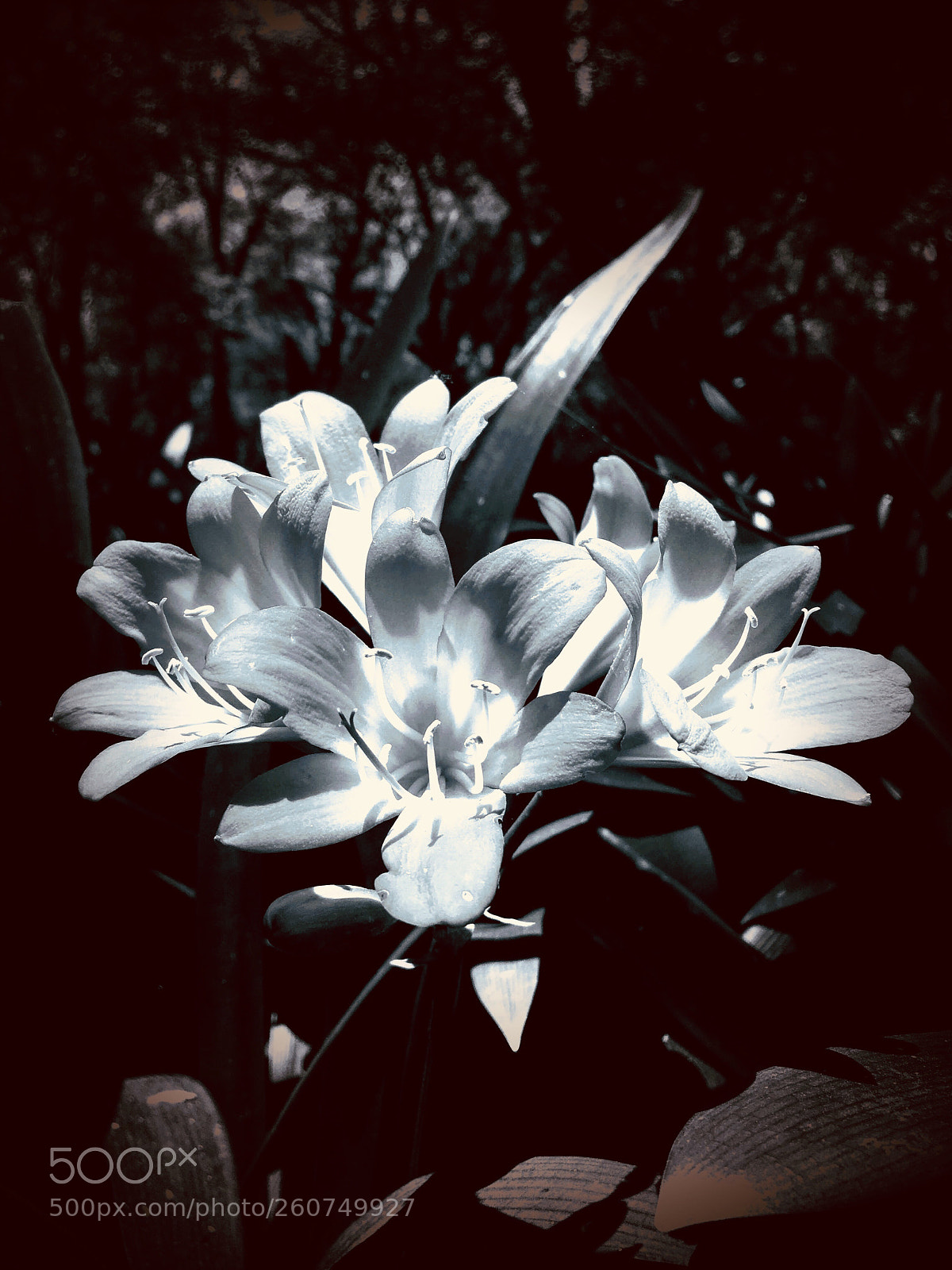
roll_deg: -1.0
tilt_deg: -2.1
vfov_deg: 61.7
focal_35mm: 29
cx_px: 476
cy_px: 635
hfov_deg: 48.2
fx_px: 1063
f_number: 2.2
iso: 25
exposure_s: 1/610
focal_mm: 4.15
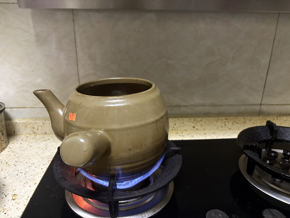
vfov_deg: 53.1
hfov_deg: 67.3
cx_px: 145
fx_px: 218
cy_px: 109
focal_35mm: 26
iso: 640
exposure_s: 1/30
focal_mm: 5.96
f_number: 1.6
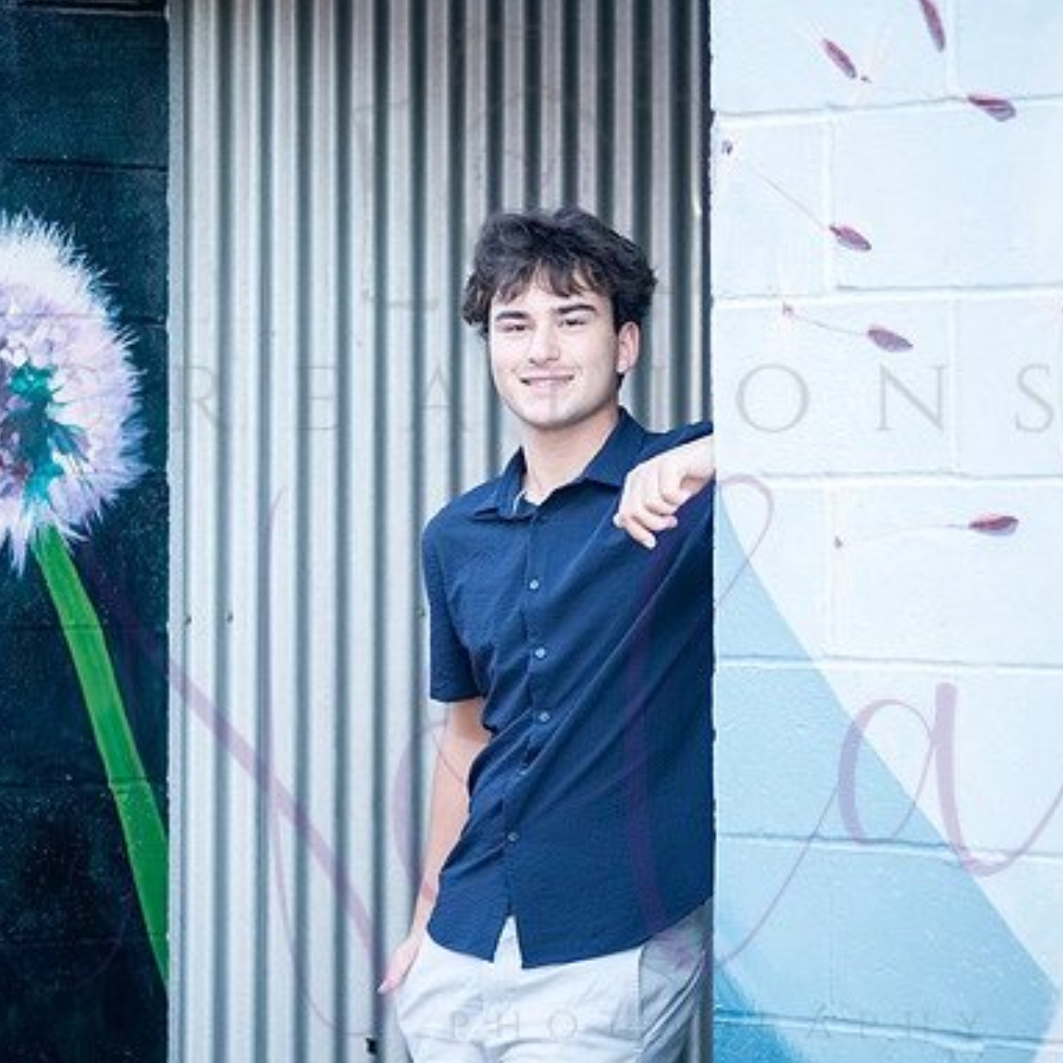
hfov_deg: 9.1
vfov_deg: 9.1
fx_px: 6671
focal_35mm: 192
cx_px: 547
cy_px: 530
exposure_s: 1/640
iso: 800
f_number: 3.2
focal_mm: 145
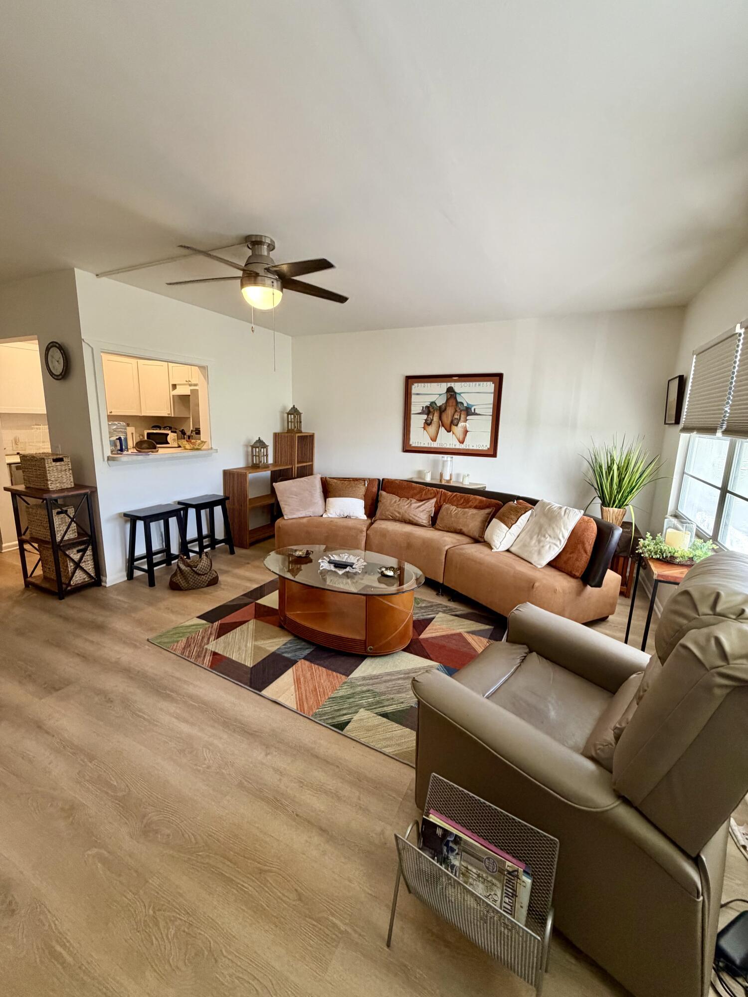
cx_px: 374
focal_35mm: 14
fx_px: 403
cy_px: 498
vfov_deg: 102.1
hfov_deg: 85.7
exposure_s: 1/120
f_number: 2.2
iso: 250
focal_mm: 2.22
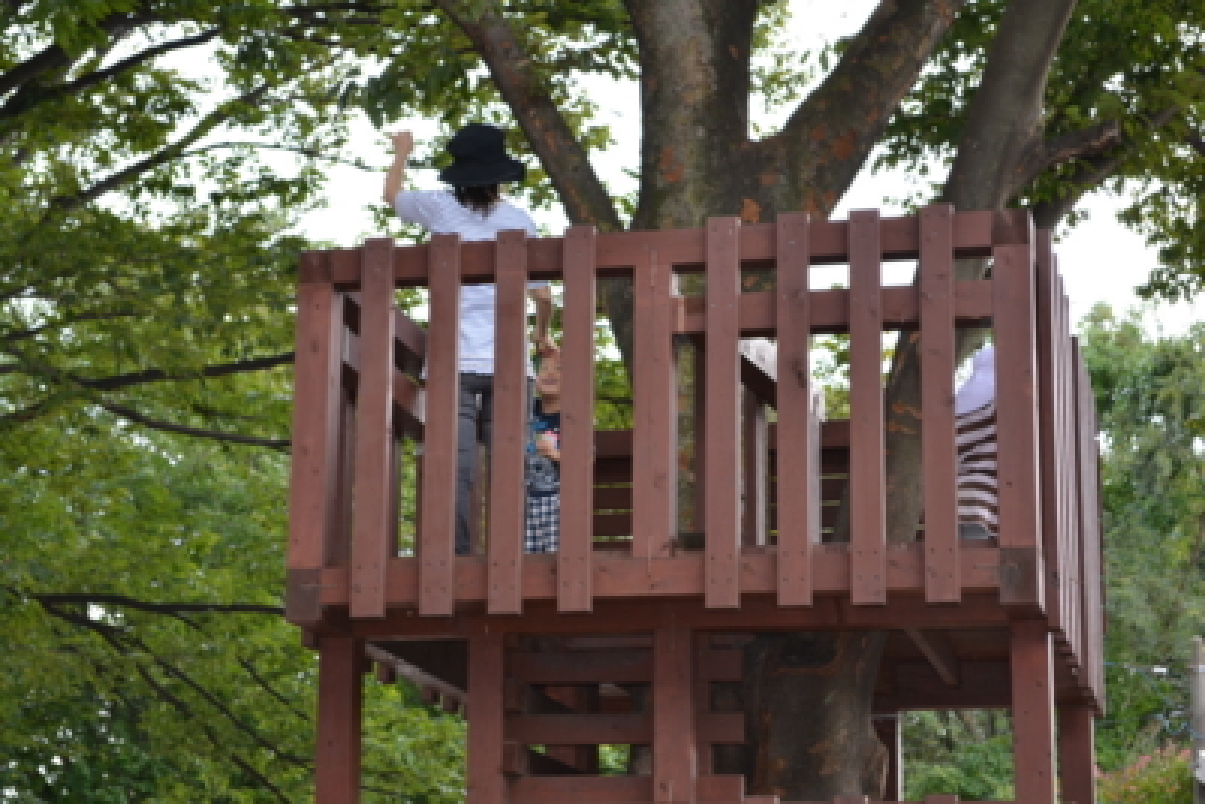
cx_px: 602
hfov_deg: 24.6
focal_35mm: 82
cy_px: 402
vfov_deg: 16.6
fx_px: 2762
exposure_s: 1/125
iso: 360
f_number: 5.6
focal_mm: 55
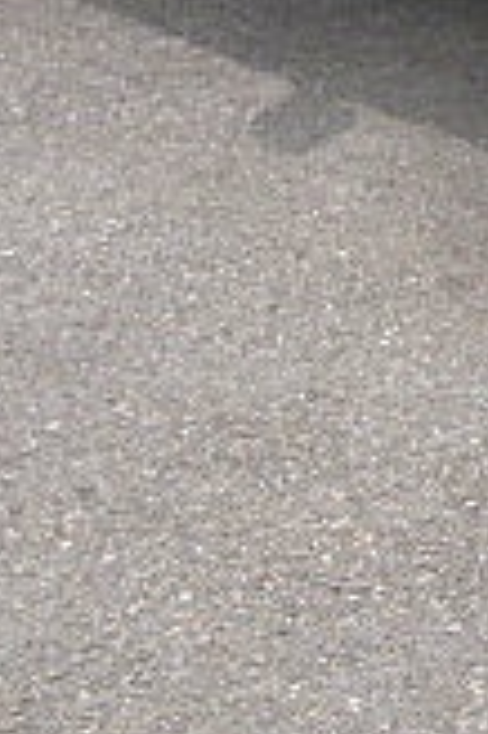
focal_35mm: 146
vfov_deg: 13.8
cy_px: -81
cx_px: 972
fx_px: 2975
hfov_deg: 8.9
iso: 50
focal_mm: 6.3
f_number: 2.8
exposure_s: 1/400
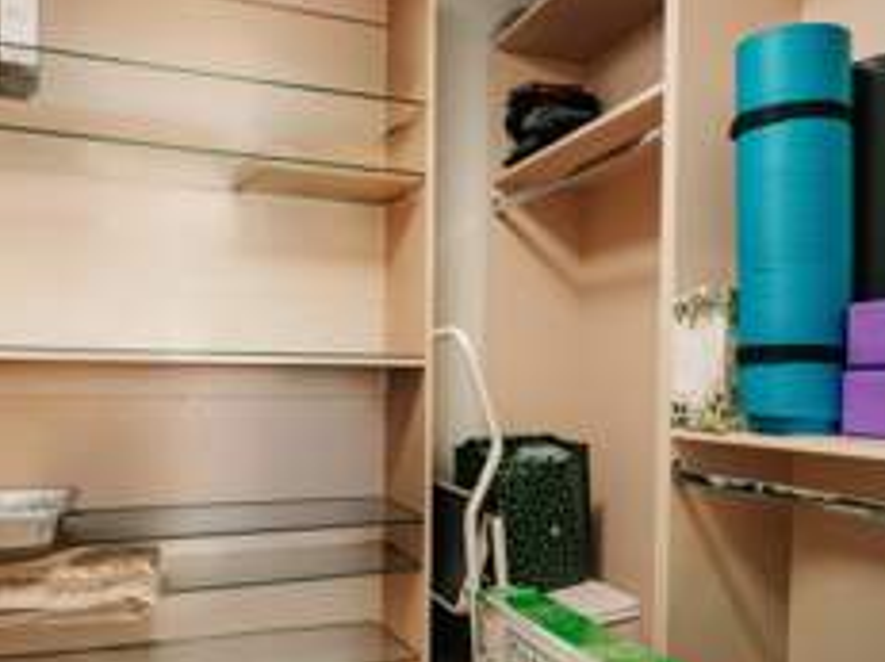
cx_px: 395
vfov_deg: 49.5
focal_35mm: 28
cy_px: 388
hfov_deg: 63.3
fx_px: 715
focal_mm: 14
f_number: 2.8
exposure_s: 1/250
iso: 1250
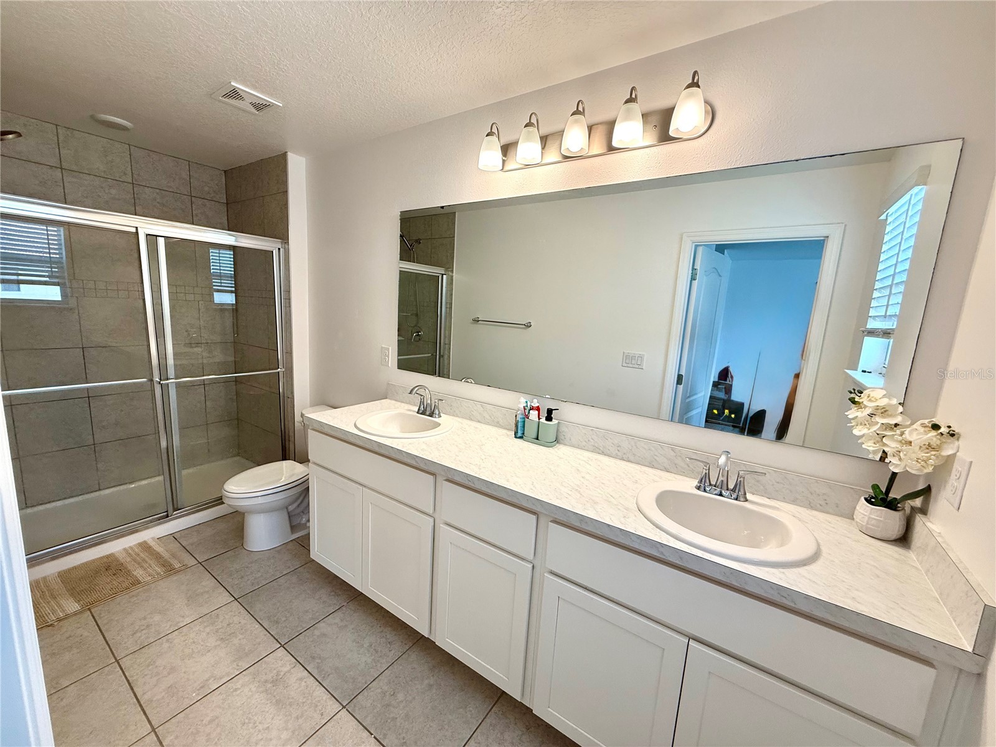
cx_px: 498
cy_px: 374
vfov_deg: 85.7
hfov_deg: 102.1
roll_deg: -3.9
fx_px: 403
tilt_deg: -9.3
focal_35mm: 14
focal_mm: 2.22
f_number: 2.2
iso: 100
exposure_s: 1/120
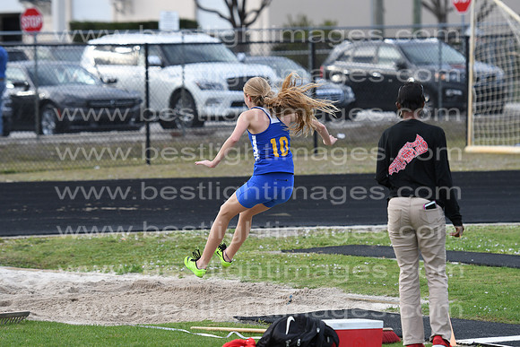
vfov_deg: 6.3
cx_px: 260
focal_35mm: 218
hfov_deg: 9.5
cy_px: 174
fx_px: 3142
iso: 400
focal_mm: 145
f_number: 4
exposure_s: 1/1600
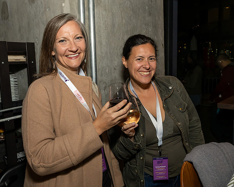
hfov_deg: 58.8
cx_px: 103
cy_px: 89
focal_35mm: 30
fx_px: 207
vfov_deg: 48.6
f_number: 8
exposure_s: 1/250
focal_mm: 17
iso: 800
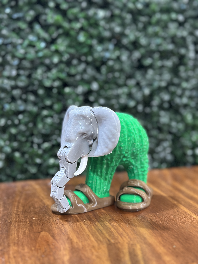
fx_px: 366
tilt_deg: -6.1
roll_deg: +0.3
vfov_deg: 39.7
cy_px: 132
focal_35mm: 48
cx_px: 99
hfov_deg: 30.3
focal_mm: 6.86
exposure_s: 1/33
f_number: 1.78
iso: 500
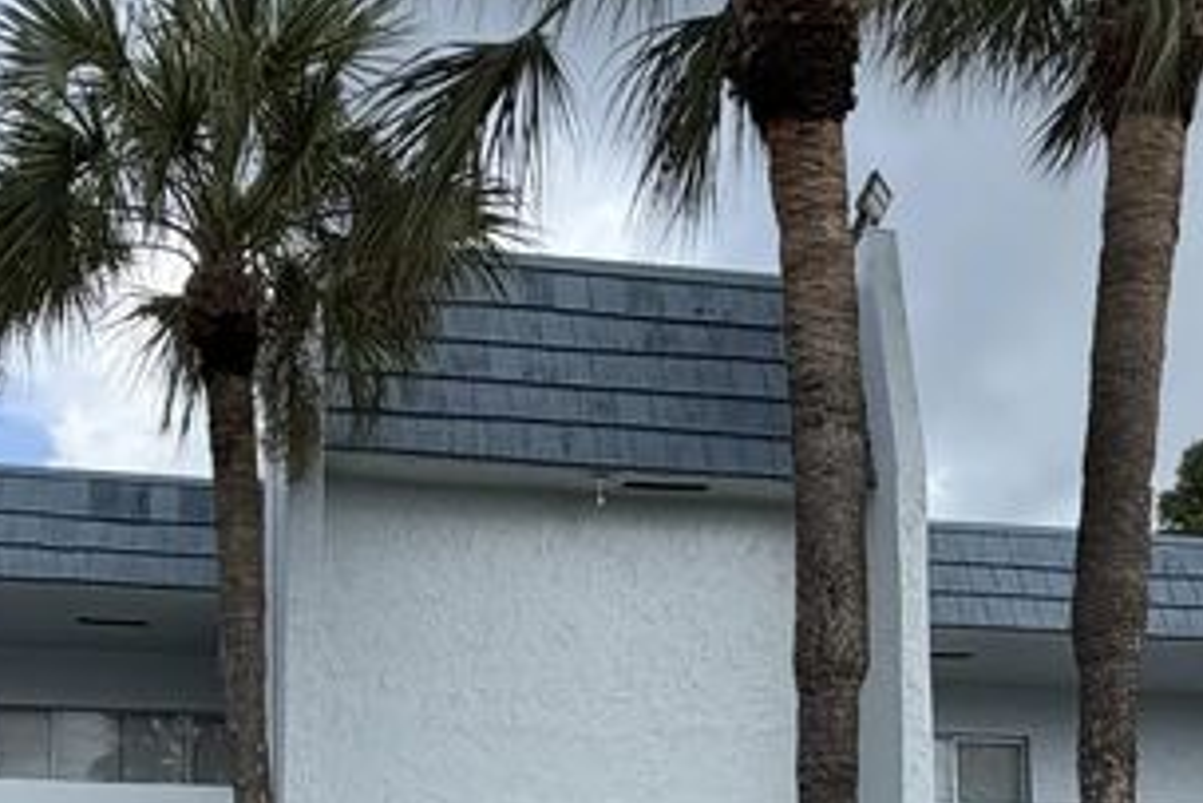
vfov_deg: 25.1
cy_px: 941
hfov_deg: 40.1
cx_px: 479
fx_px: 1638
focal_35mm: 49
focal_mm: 2.22
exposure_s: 1/770
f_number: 2.2
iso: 40
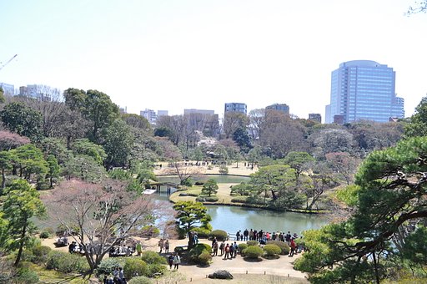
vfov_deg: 43.5
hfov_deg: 62.0
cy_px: 142
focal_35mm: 30
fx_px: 355
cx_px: 214
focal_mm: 20
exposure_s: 1/250
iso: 200
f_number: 8
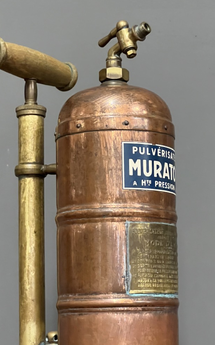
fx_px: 1003
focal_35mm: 107
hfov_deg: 12.2
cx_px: 100
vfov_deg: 19.4
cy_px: 217
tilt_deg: +7.1
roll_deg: +1.5
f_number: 2.8
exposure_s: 1/25
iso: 1000
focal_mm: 9
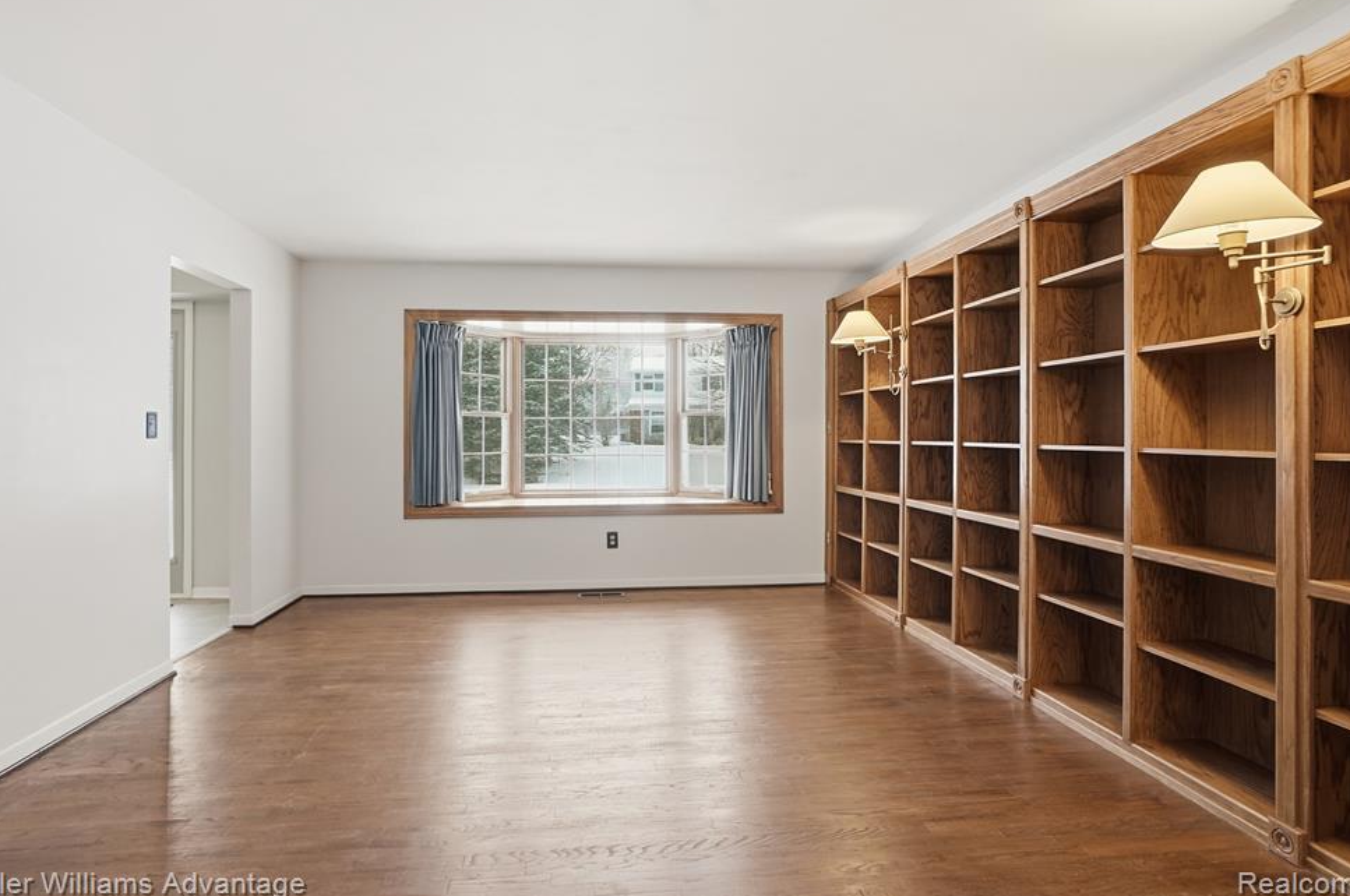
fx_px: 674
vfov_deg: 67.2
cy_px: 431
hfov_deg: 90.1
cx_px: 665
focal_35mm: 18
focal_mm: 17
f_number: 8
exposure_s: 1/1250
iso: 2000
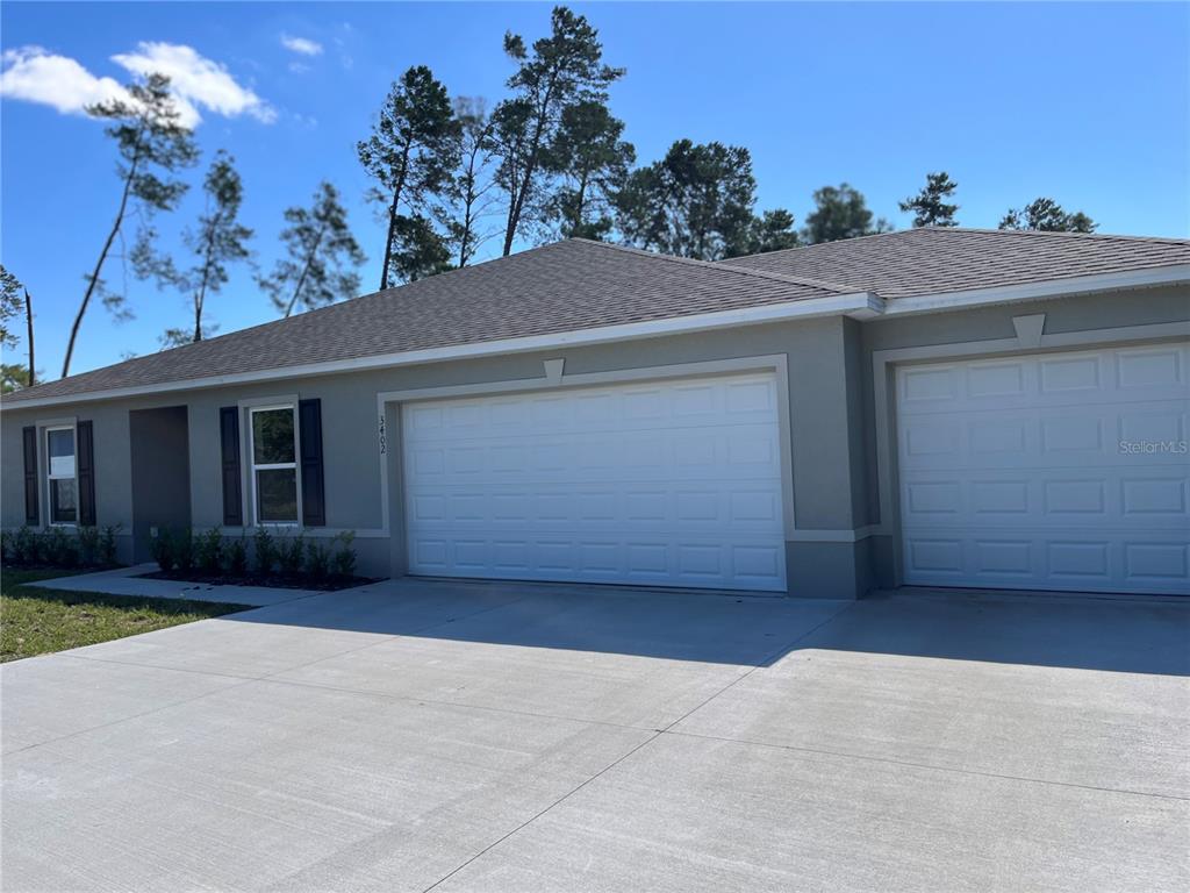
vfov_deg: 53.1
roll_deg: +0.6
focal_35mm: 26
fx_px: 894
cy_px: 446
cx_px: 595
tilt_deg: +1.9
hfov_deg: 67.3
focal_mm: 5.1
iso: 50
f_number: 1.6
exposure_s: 1/2268
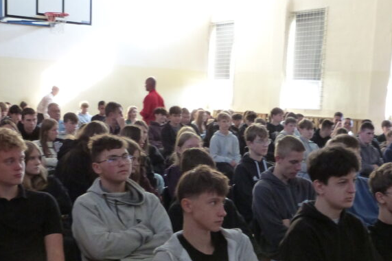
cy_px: 190
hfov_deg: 35.5
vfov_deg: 23.9
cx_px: 235
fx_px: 609
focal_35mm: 56
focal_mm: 5.2
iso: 400
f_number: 2.9
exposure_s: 1/50
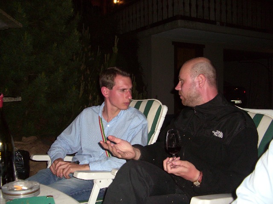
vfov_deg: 37.7
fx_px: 300
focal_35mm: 38
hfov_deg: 49.0
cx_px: 136
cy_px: 102
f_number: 2.8
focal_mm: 7.9
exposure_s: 1/60
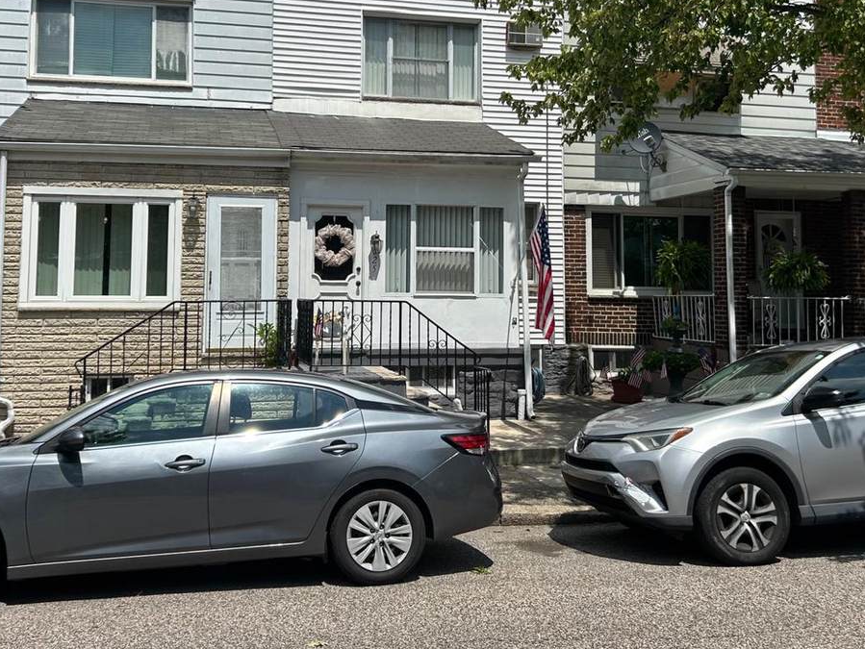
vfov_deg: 38.3
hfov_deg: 50.1
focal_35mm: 37
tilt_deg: +5.9
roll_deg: -1.7
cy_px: 219
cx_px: 407
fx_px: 925
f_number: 1.5
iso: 50
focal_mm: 5.7
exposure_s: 1/6579
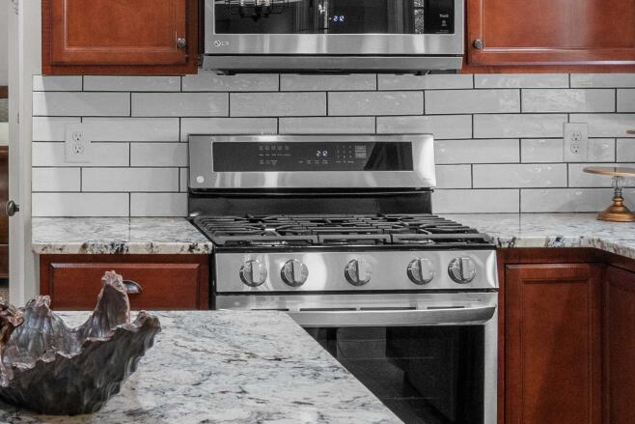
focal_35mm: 73
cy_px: 141
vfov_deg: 18.6
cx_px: 19
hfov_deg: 26.4
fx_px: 1288
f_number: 8
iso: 1250
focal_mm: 16
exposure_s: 1/10
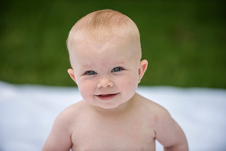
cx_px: 113
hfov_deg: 10.3
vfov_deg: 6.9
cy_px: 76
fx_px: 1256
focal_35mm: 200
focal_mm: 200
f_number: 3.5
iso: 400
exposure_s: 1/1000
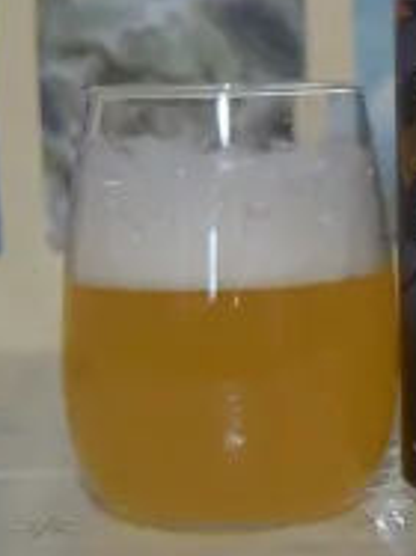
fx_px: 2230
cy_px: 171
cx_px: 413
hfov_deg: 10.6
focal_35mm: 139
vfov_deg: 14.2
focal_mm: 45
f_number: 5.3
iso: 720
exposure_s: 1/60
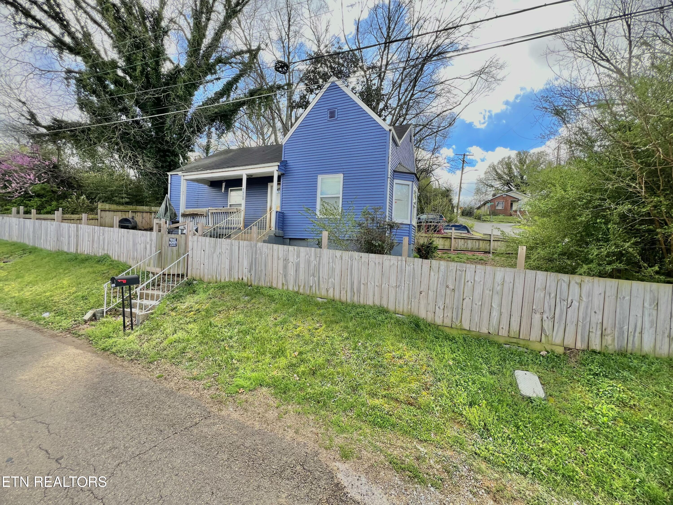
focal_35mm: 13
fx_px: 253
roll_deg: -2.8
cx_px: 336
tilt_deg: -3.8
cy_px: 252
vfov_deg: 89.9
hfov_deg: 106.2
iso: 32
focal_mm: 1.57
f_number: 1.8
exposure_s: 1/297
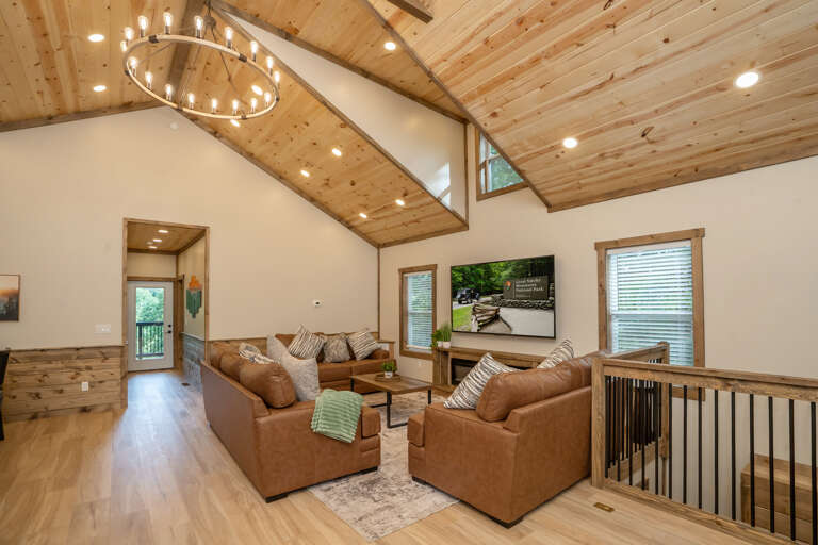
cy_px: 272
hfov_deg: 96.7
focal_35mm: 16
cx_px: 409
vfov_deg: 73.7
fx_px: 364
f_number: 8
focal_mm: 16
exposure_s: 1/250
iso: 1600
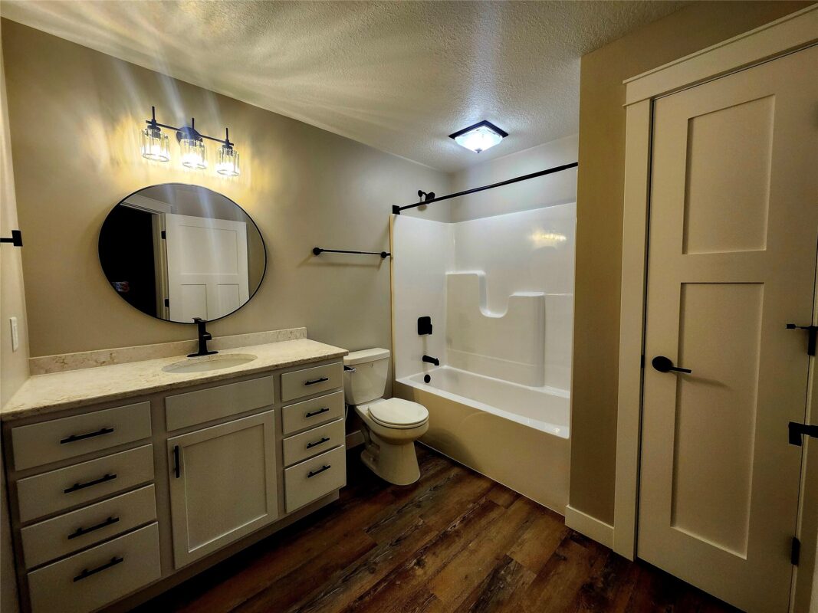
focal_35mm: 13
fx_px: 307
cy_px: 306
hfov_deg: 106.2
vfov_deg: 89.9
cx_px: 409
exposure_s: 1/60.2
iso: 125
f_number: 2.2
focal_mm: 1.74
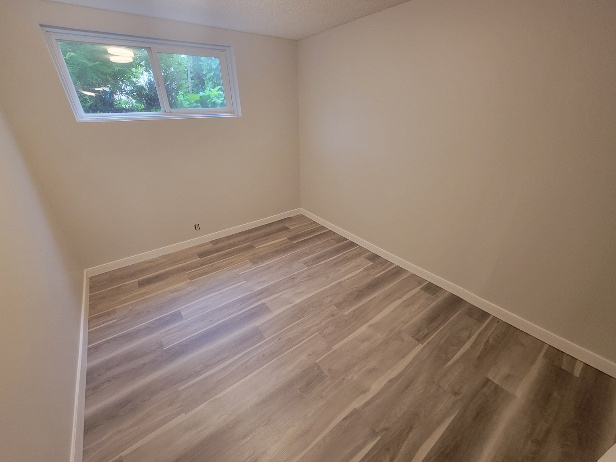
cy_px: 231
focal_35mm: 13
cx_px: 308
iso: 400
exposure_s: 1/30
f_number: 2.2
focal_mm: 2.2
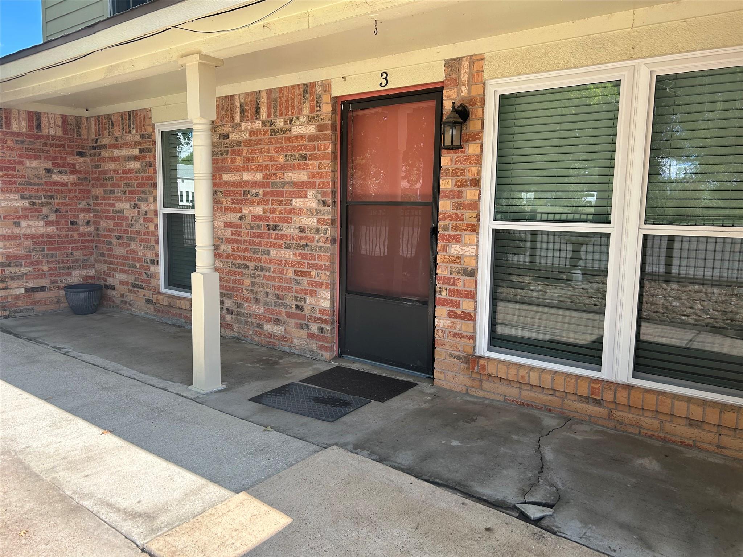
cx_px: 372
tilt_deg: -6.3
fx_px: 558
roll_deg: -1.3
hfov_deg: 67.3
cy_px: 278
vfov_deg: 53.1
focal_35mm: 26
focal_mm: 5.7
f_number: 1.5
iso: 50
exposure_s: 1/723
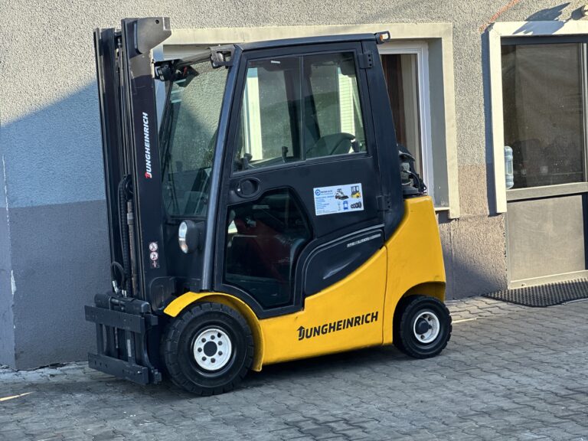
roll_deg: +3.0
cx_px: 294
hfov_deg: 25.3
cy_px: 220
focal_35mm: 77
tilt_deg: -5.0
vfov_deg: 19.1
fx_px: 1308
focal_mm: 9
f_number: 2.8
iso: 64
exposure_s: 1/121
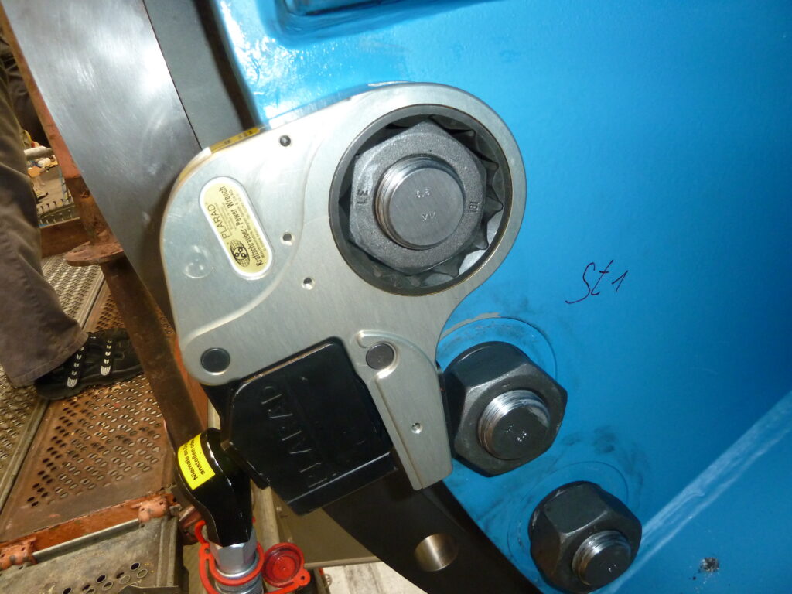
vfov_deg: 54.9
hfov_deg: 69.4
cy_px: 297
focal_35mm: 25
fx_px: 572
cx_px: 396
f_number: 3.3
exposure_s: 1/30
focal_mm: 4.1
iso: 250
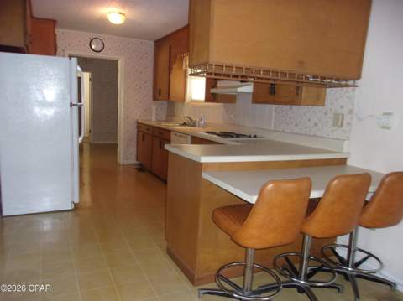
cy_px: 150
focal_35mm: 27
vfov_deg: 51.3
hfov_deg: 65.4
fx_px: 314
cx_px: 202
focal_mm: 4.9
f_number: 3
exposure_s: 1/34
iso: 250
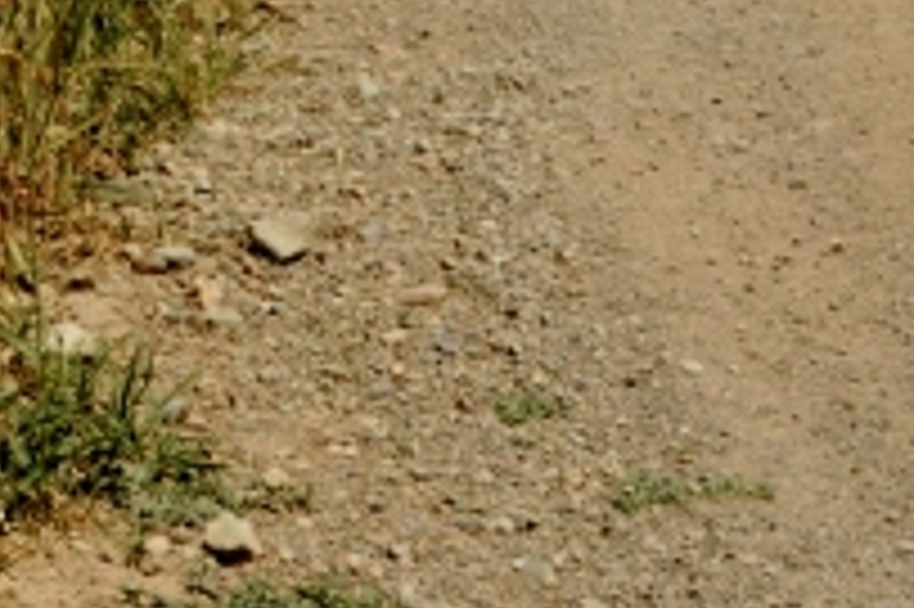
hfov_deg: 13.1
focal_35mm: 151
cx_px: -297
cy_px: -345
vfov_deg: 8.8
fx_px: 3831
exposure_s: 1/400
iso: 1000
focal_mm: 32
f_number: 25
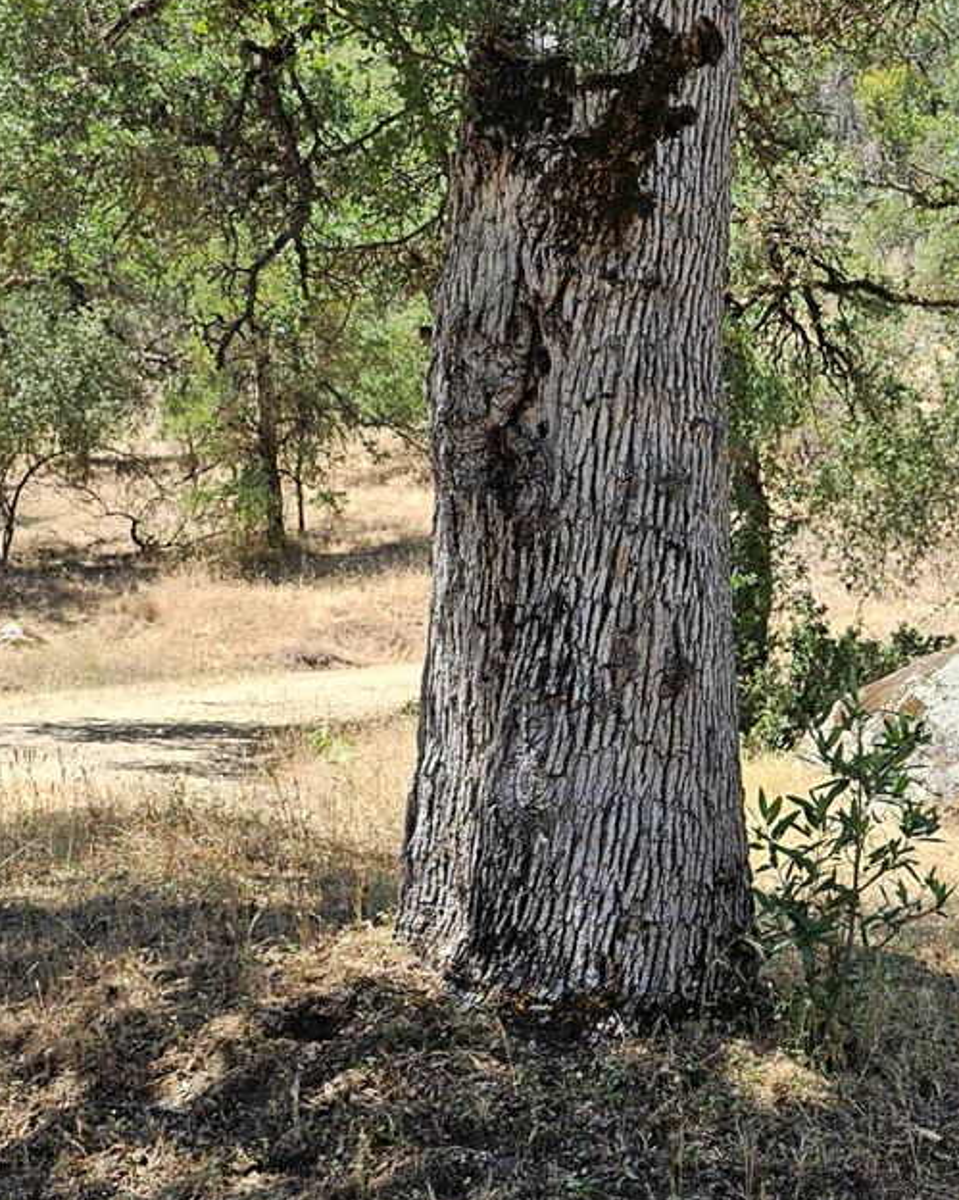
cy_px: 835
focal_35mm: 54
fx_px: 1916
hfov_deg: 26.3
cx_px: 1012
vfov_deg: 34.3
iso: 20
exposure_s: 1/227
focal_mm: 6.3
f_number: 1.7
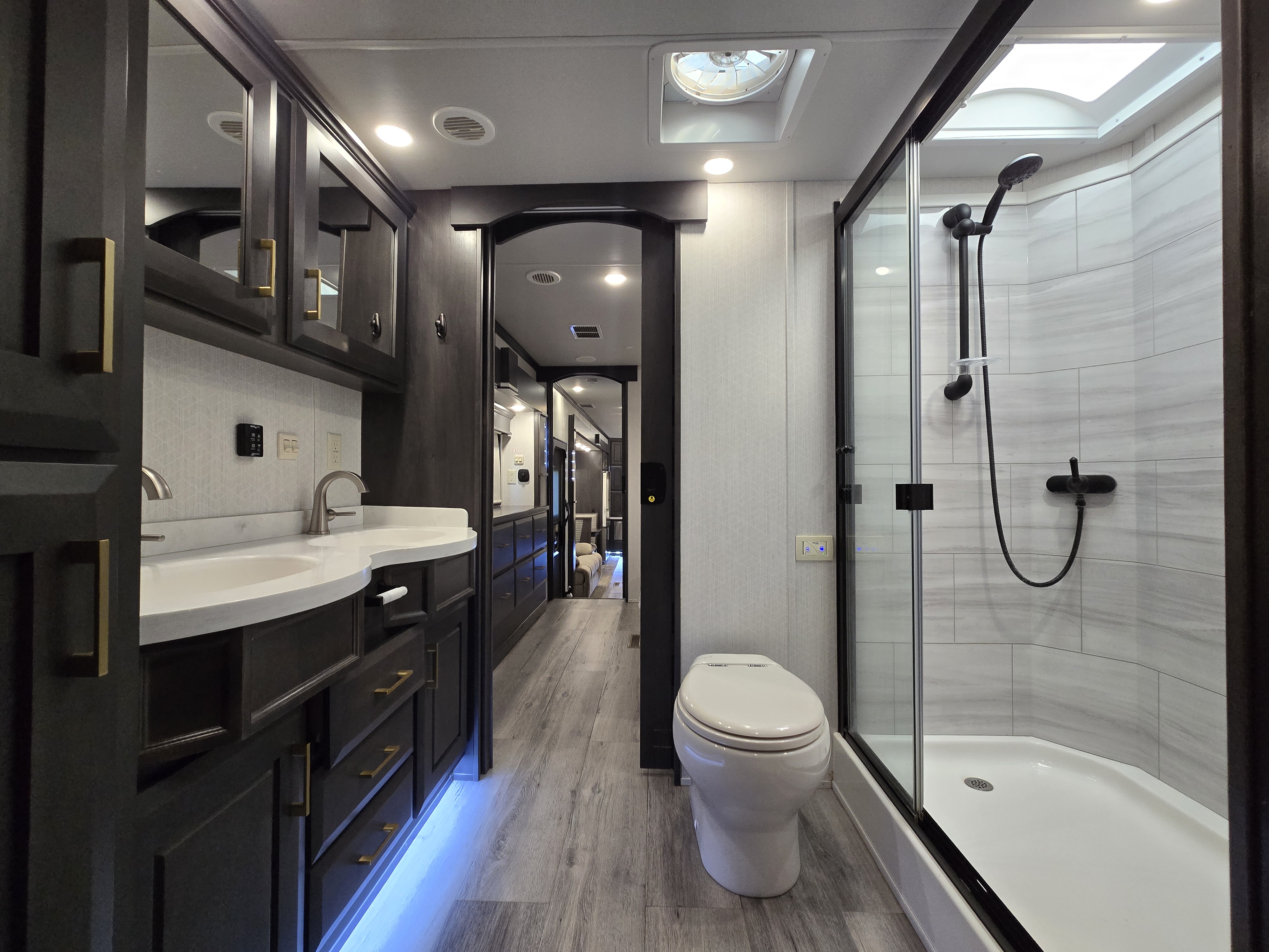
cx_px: 634
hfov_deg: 106.2
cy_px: 476
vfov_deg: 89.9
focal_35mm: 13
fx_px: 477
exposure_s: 1/60
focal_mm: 2.2
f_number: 2.2
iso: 320
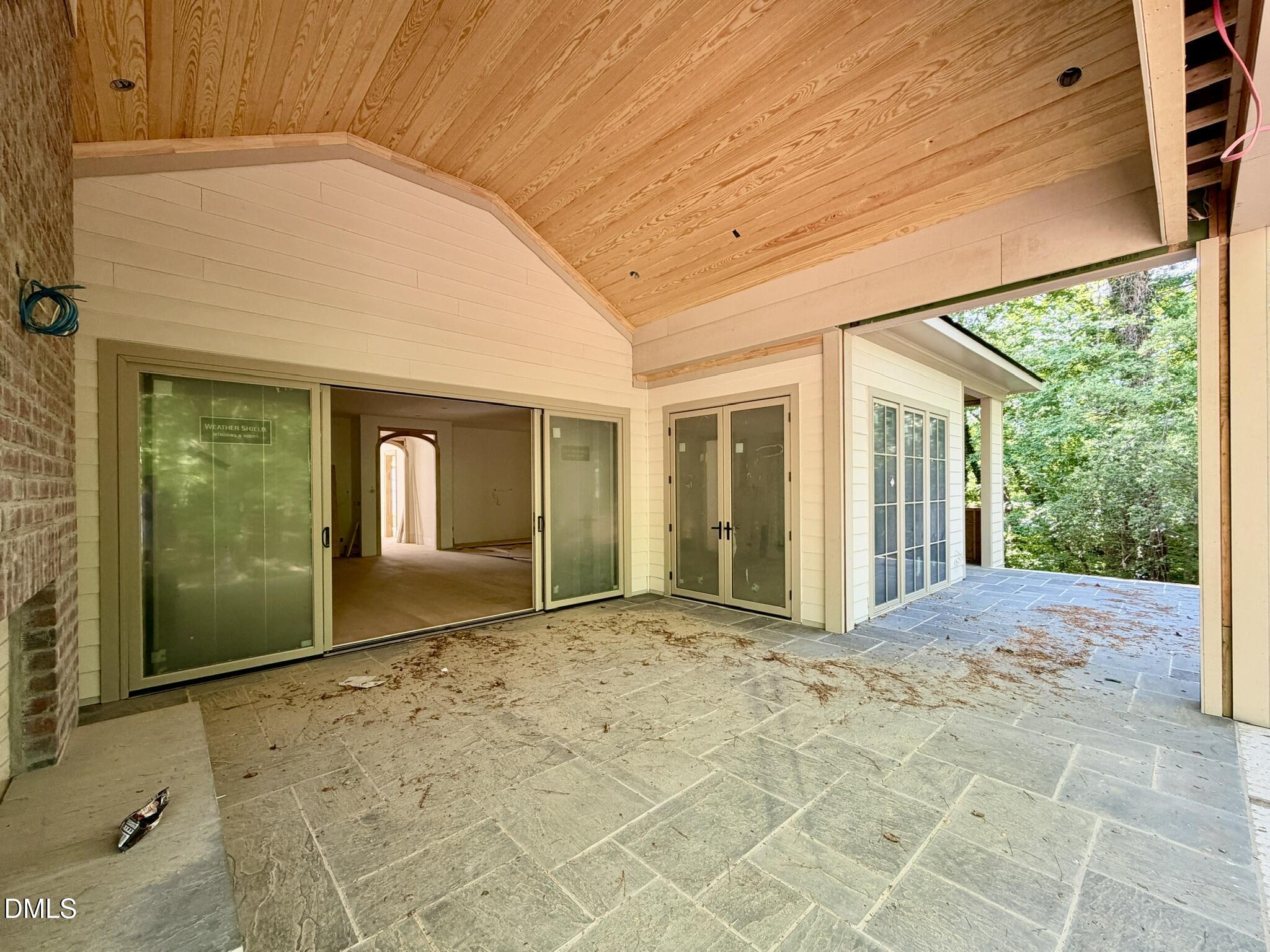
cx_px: 635
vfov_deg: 85.7
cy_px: 476
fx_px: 514
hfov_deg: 102.1
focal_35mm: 14
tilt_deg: +0.8
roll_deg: +0.6
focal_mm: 2.22
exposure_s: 1/121
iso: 160
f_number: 2.2
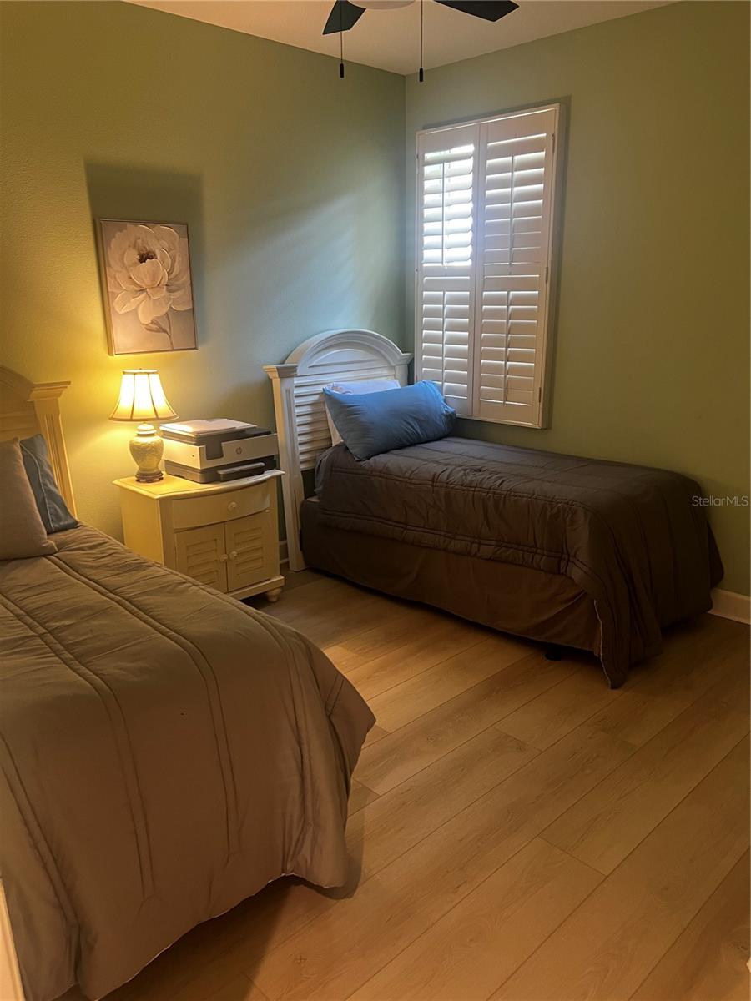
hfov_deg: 53.1
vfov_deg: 67.3
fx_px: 752
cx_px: 376
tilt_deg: -13.9
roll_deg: +1.4
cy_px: 500
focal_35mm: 26
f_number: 1.5
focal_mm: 5.7
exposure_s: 1/60
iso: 250
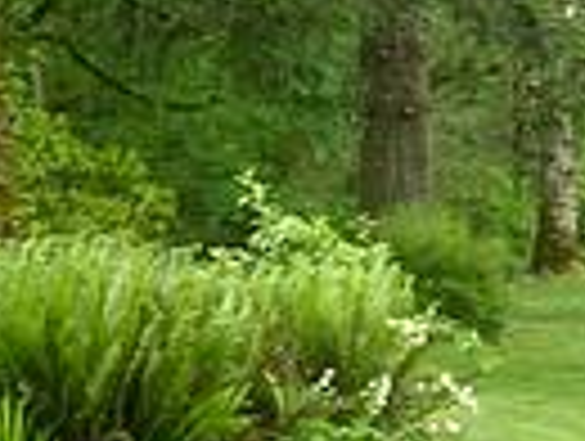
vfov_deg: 12.5
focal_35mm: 119
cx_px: 648
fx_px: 2015
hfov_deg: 16.0
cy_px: 317
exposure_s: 1/30
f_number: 3.3
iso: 100
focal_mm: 4.1
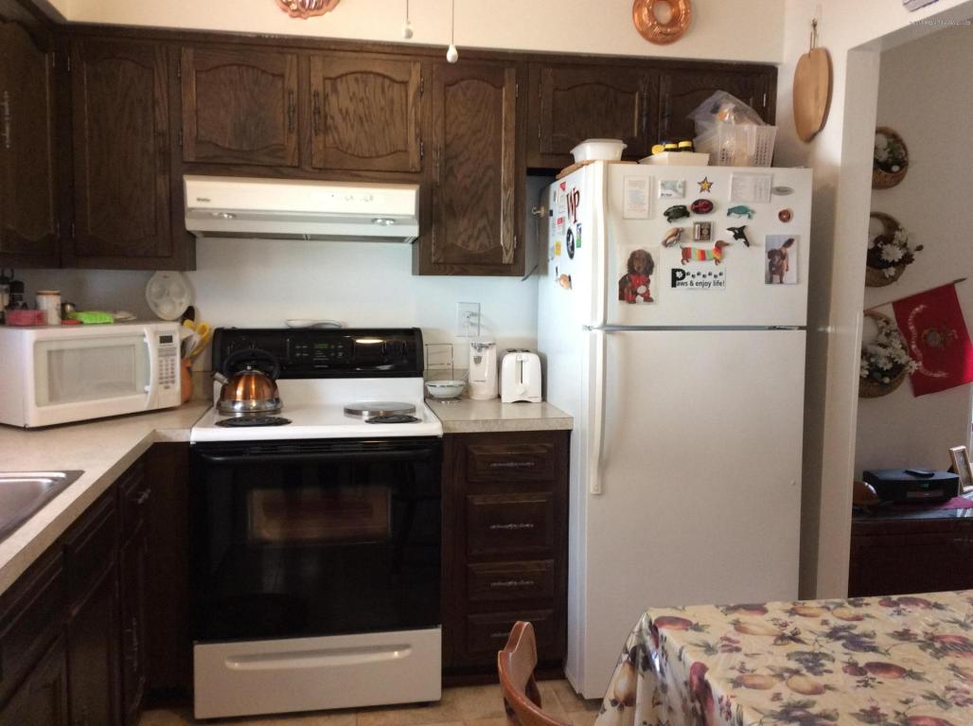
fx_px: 898
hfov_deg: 56.9
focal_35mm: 32
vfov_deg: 44.0
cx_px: 486
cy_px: 363
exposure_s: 1/24
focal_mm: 3.3
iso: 100
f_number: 2.4
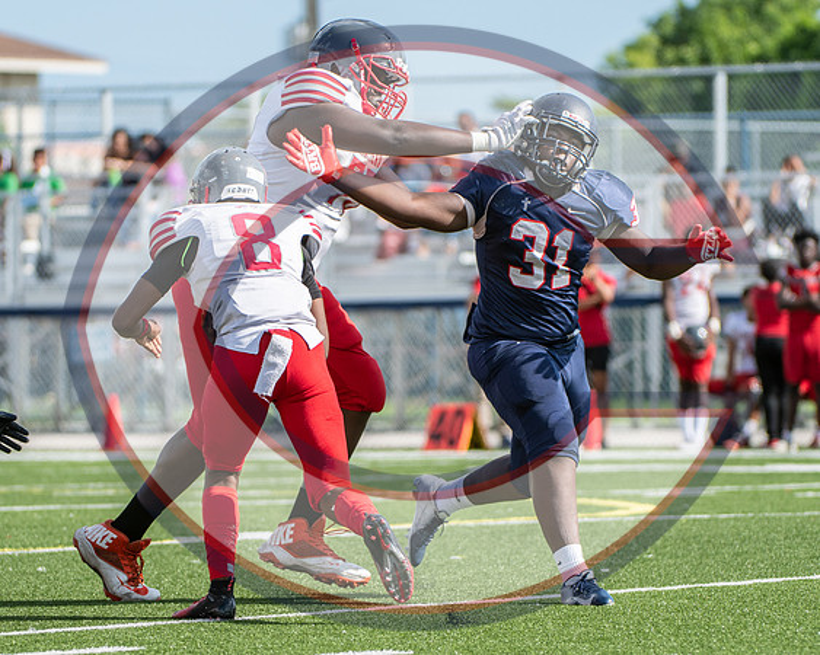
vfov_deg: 4.6
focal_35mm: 338
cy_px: 327
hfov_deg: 5.7
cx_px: 410
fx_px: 8202
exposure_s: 1/1000
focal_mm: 200
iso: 64
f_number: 4
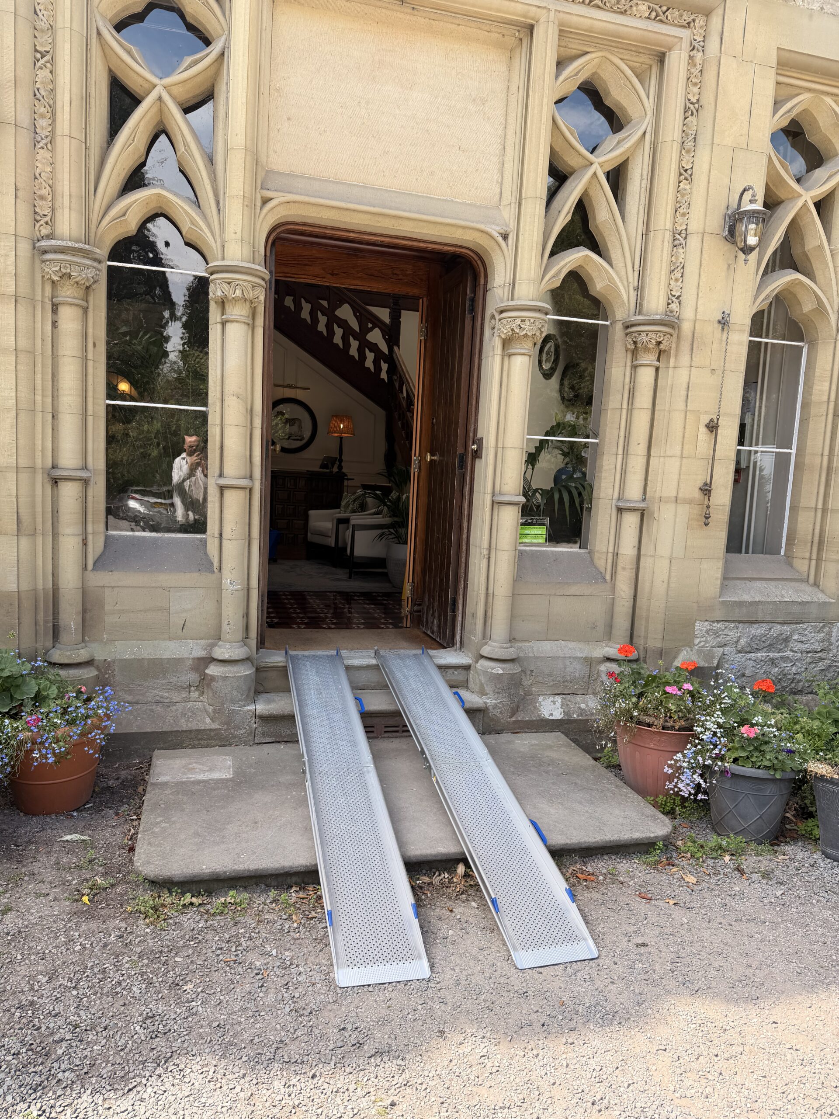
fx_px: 776
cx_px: 420
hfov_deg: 56.8
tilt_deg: -4.1
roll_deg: -4.6
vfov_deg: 71.6
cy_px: 560
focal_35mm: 24
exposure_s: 1/1032
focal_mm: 6.76
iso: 80
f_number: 1.78
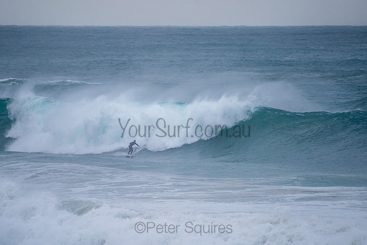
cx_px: 176
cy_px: 113
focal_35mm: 613
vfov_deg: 2.2
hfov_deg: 3.4
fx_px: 6252
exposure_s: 1/1250
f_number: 5.6
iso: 500
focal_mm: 500
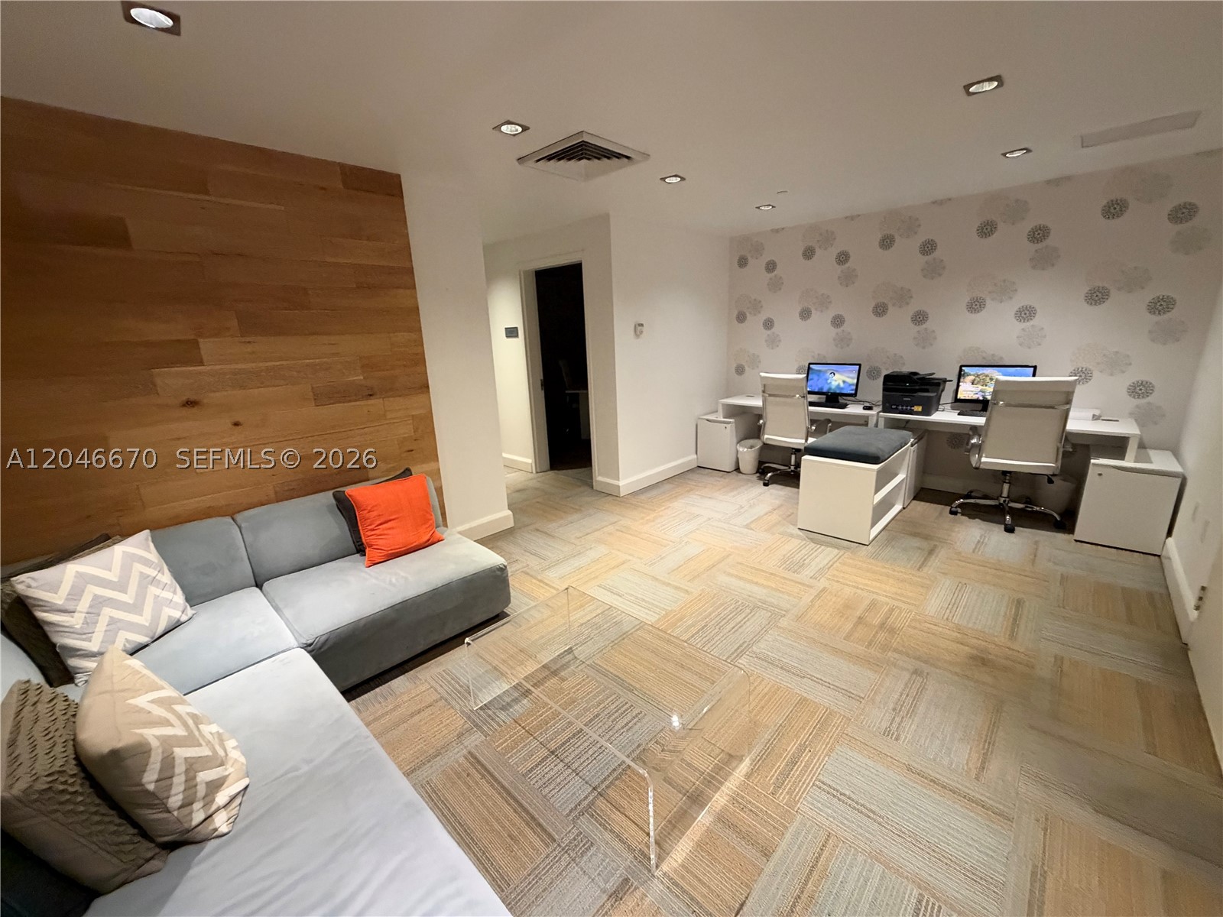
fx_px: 495
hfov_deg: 102.1
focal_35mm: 14
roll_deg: +2.6
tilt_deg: -14.1
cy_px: 458
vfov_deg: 85.7
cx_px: 612
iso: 640
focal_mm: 2.22
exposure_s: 1/60
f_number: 2.2
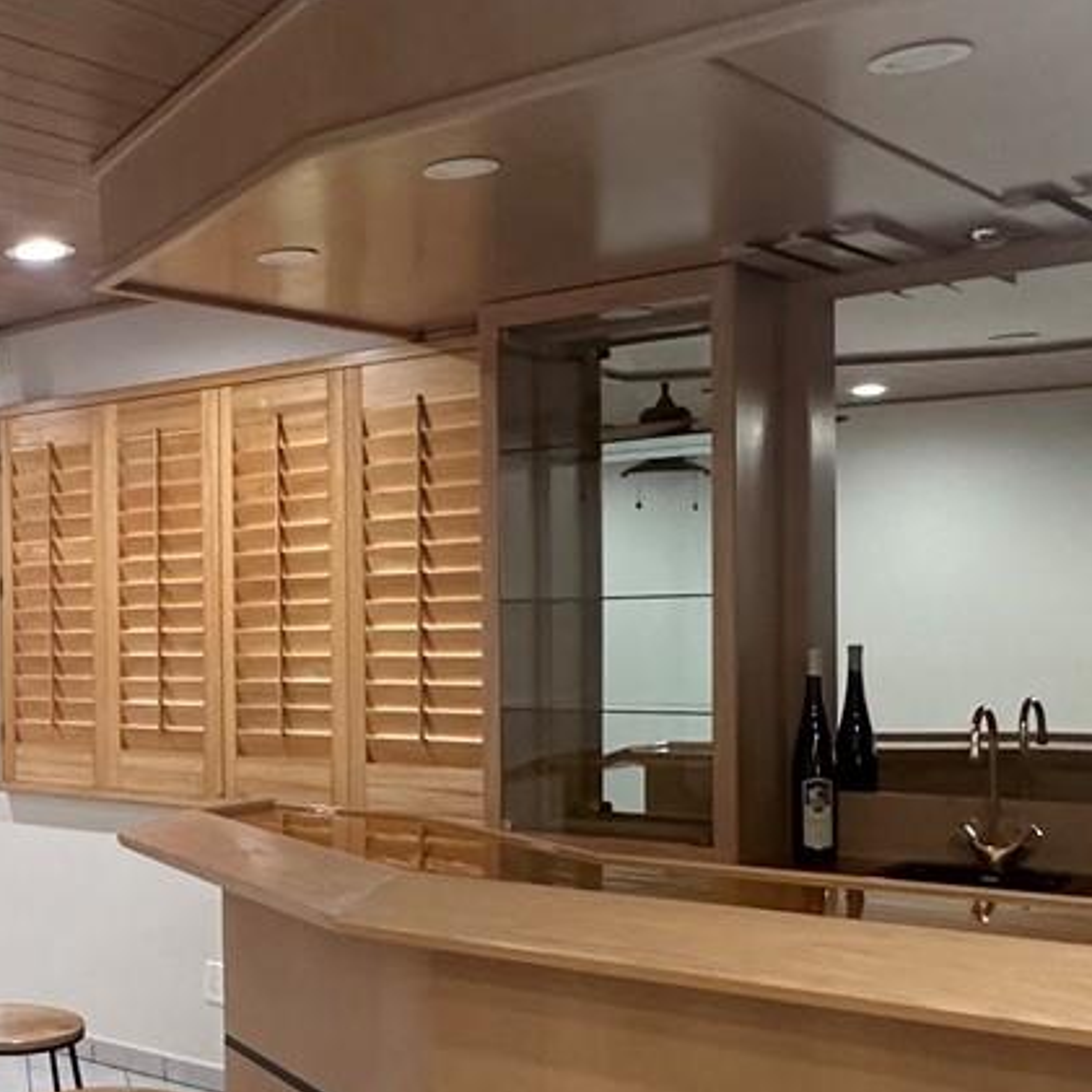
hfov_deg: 31.6
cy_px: 677
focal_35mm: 47
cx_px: -132
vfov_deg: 35.9
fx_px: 1677
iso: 250
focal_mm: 2.22
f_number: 2.2
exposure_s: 1/60
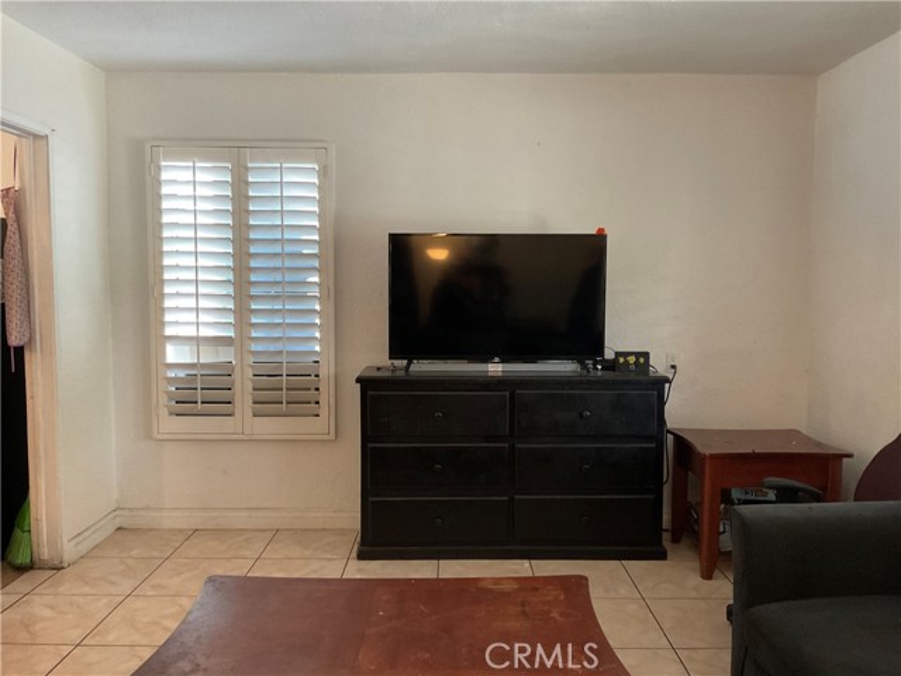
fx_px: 755
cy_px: 338
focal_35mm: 29
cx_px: 450
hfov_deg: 61.7
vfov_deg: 48.2
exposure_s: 1/40
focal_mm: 3
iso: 200
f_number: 1.8
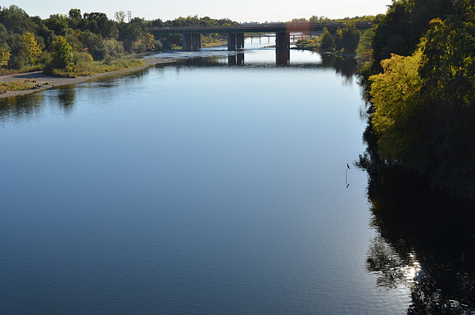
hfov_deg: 42.4
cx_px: 238
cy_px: 158
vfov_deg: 28.8
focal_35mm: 46
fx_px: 612
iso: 100
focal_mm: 31
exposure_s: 1/320
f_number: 9
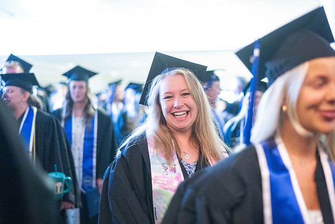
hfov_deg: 39.6
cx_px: 168
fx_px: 465
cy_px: 112
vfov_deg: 27.0
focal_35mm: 50
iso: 5000
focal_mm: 50
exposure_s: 1/125
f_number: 1.8
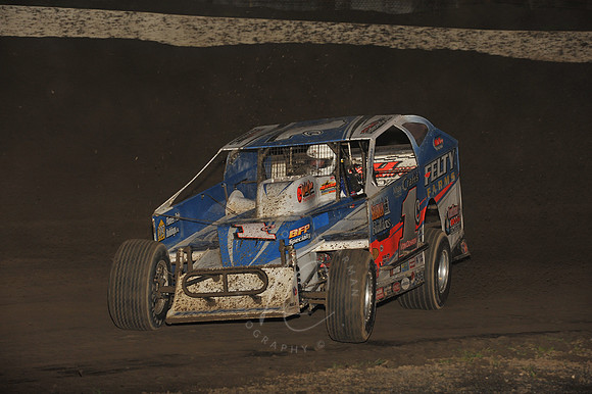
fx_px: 2383
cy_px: 197
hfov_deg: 14.2
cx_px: 296
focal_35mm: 145
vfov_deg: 9.5
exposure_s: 1/320
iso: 1000
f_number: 8
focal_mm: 145
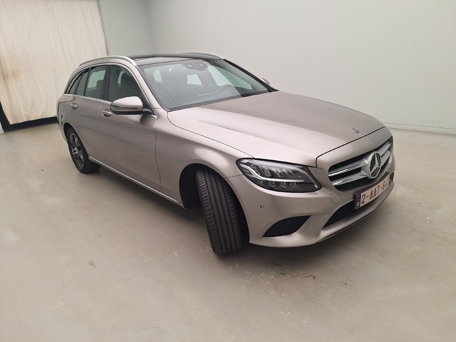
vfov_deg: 58.9
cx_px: 228
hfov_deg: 73.9
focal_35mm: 23
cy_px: 171
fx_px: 303
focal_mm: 5.54
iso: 40
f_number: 1.8
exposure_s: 1/100
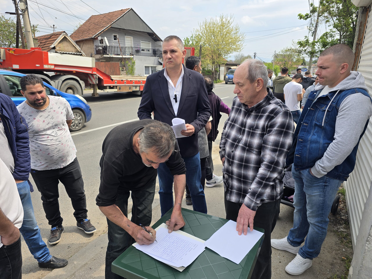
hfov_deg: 73.9
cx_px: 186
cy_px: 140
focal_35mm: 23
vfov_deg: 58.9
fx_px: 247
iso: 12
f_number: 1.7
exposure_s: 1/504
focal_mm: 6.3
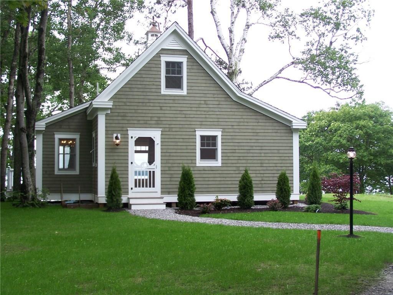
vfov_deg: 26.1
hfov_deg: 34.3
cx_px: 196
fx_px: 636
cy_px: 148
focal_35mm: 56
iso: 64
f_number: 3.1
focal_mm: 9.3
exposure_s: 1/100
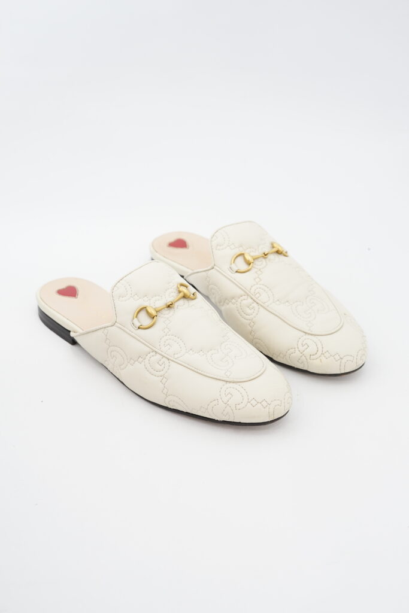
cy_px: 306
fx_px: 852
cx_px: 204
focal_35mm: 50
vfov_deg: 39.6
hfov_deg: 27.0
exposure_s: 1/13
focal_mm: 50
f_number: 6.3
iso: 640
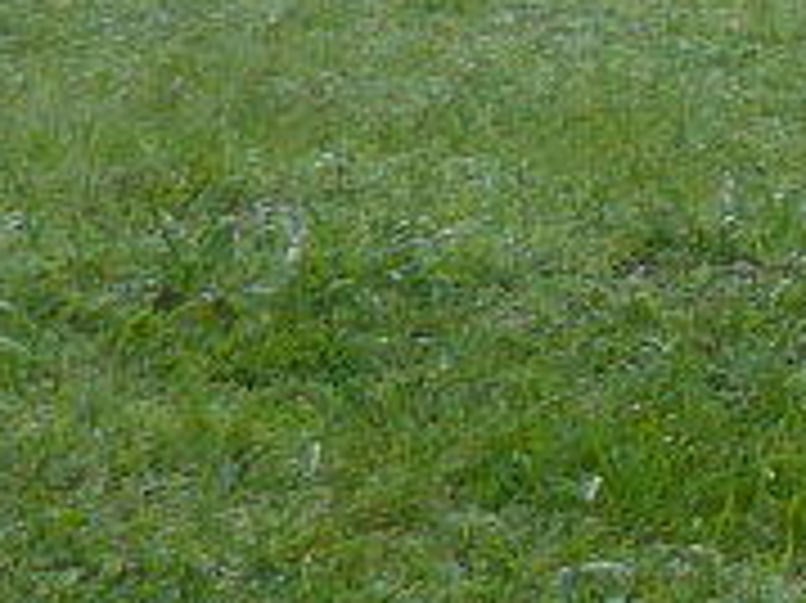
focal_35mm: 257
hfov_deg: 6.6
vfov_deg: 5.6
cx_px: 2837
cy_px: -796
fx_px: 5980
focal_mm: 6
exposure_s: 1/640
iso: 100
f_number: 2.8
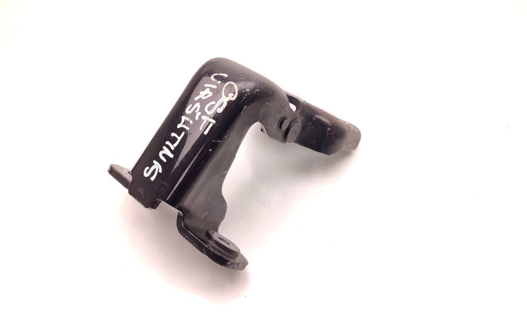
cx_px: 265
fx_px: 373
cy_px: 178
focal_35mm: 26
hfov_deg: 70.4
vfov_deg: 47.6
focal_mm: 5.89
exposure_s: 1/80
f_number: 1.89
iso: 80
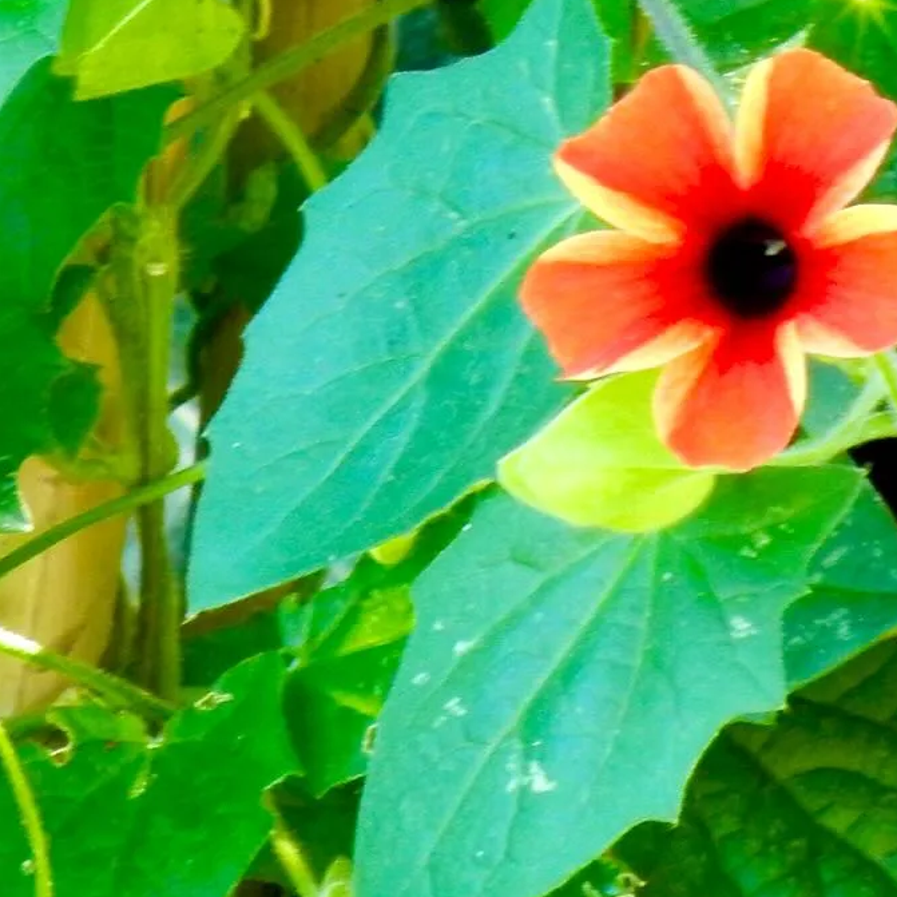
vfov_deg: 4.3
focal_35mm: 405
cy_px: 465
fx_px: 11873
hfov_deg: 4.3
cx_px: 505
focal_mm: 54
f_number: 5.6
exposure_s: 1/27.2
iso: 400
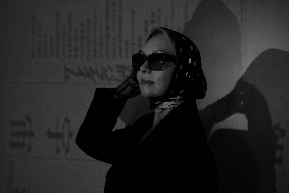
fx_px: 811
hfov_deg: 20.2
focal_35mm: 101
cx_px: 144
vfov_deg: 13.6
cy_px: 96
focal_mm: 101
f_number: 2.8
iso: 800
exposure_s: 1/125
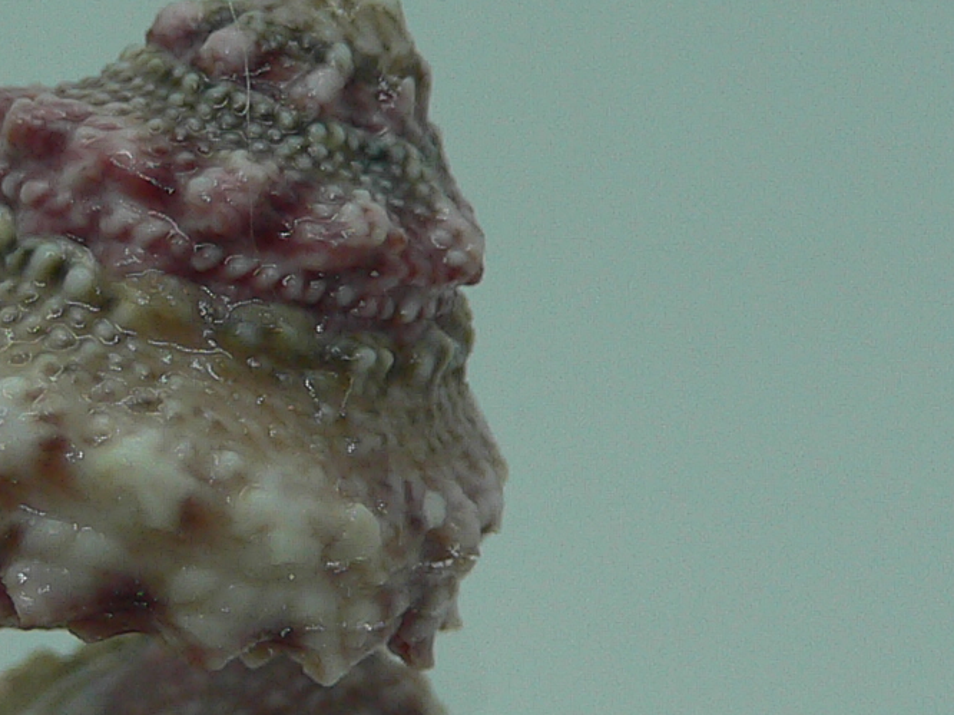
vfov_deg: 13.9
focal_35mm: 106
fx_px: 2920
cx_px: 119
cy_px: 539
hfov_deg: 18.3
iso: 80
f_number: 2.8
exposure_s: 1/60
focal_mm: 4.6
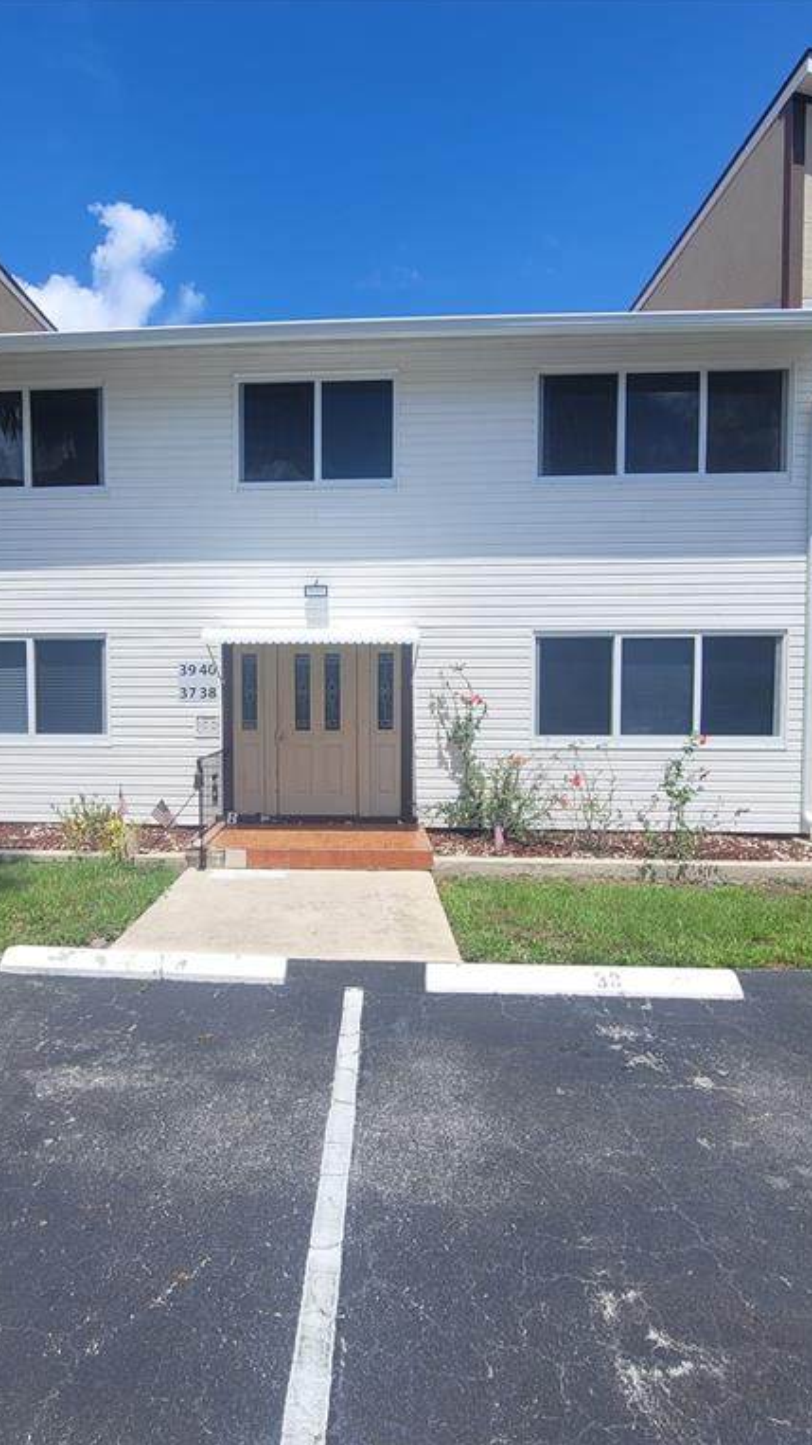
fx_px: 728
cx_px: 320
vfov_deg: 89.6
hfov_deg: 57.8
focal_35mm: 19
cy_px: 720
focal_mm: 2.2
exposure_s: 1/2321
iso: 50
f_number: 2.2
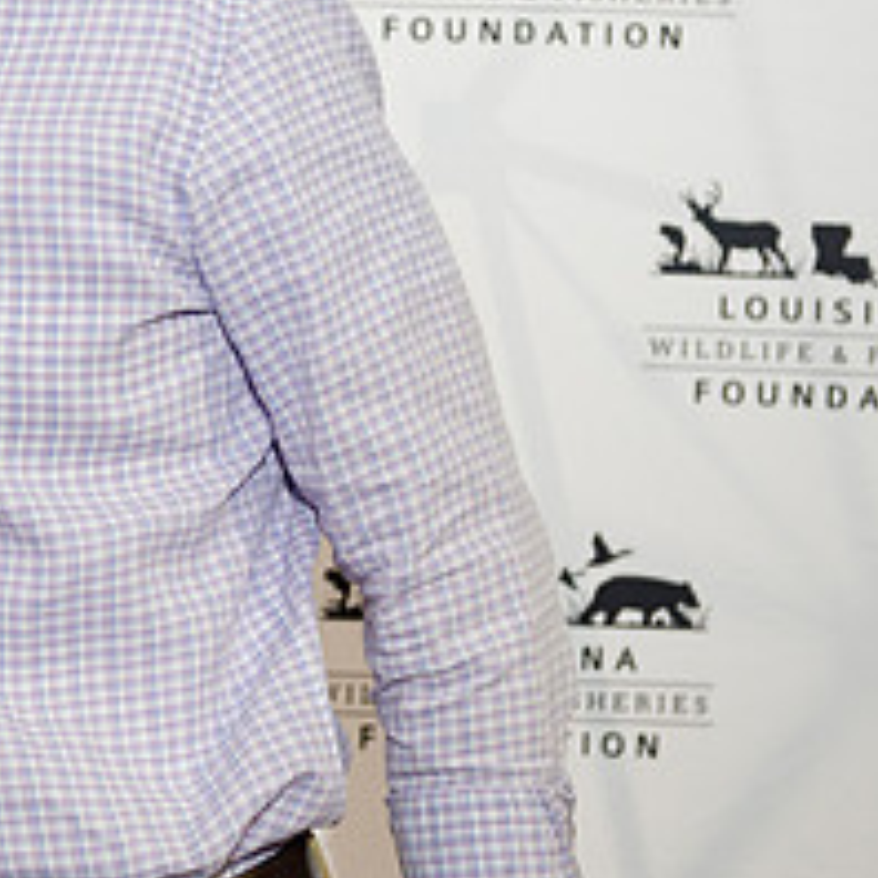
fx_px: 3989
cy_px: 177
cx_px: -124
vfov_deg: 12.5
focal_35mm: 139
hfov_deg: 12.3
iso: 800
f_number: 3.5
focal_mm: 56
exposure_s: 1/125
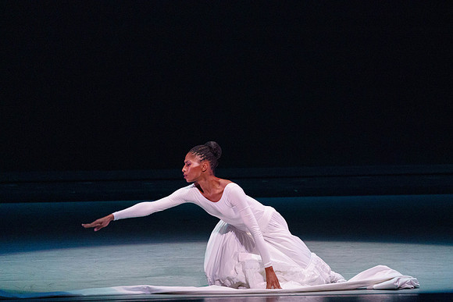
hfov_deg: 5.0
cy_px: 171
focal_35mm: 416
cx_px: 257
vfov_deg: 3.3
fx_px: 5237
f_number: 6.3
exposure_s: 1/400
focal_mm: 367
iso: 5000
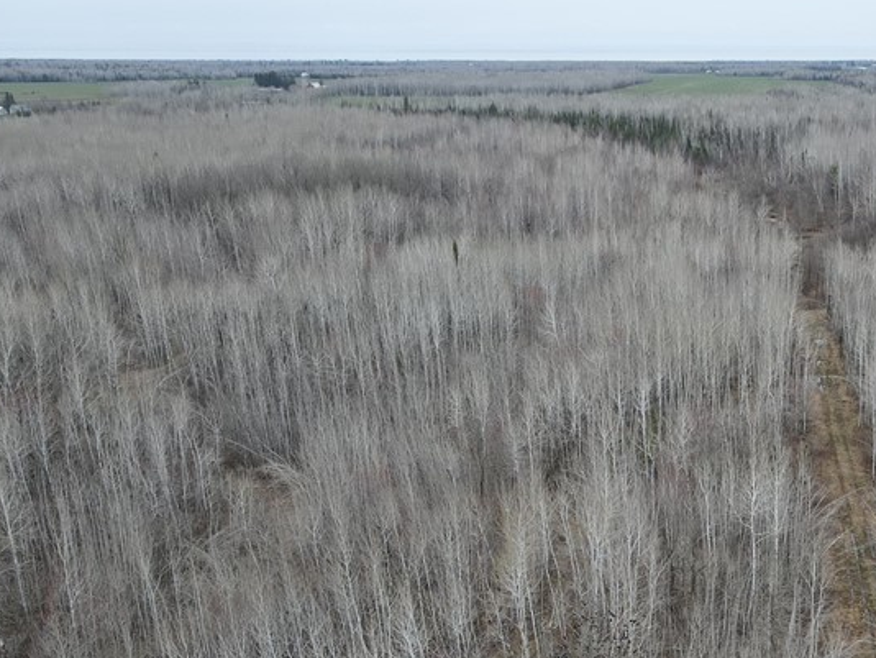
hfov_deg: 39.1
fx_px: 1165
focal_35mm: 46
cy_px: 532
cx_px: 740
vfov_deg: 30.7
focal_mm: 4.5
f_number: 2.8
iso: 100
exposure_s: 1/350
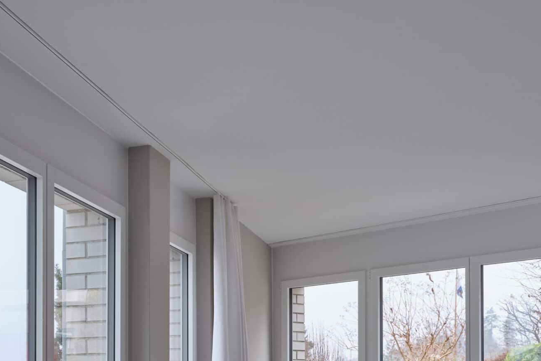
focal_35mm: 53
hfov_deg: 36.1
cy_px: 388
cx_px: 97
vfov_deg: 24.0
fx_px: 797
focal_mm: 32.6
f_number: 11
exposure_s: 1/6
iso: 100
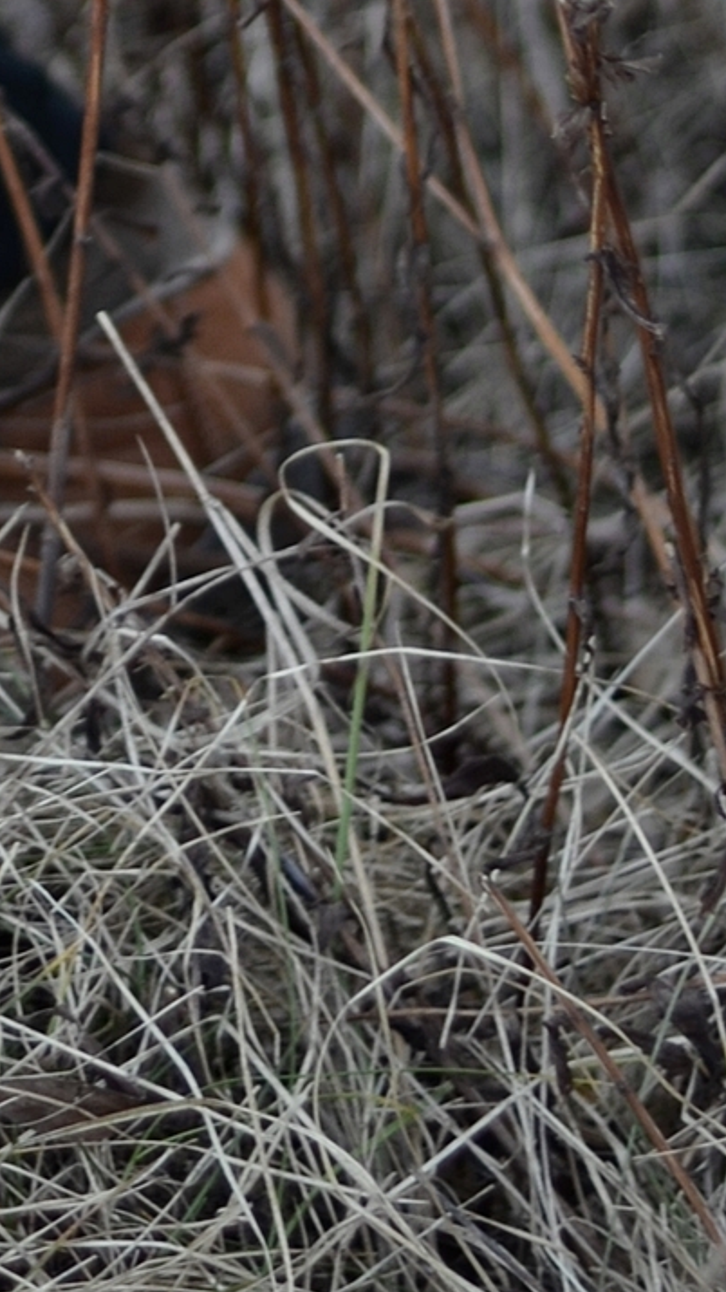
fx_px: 11332
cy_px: -1328
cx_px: -861
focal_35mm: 331
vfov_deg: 6.3
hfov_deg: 3.6
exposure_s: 1/400
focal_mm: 50
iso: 100
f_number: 2
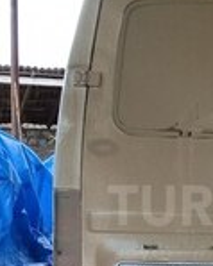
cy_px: 205
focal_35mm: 101
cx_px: 245
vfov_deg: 18.9
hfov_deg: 14.8
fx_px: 797
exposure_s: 1/114
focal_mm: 3.3
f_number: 2.2
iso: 50
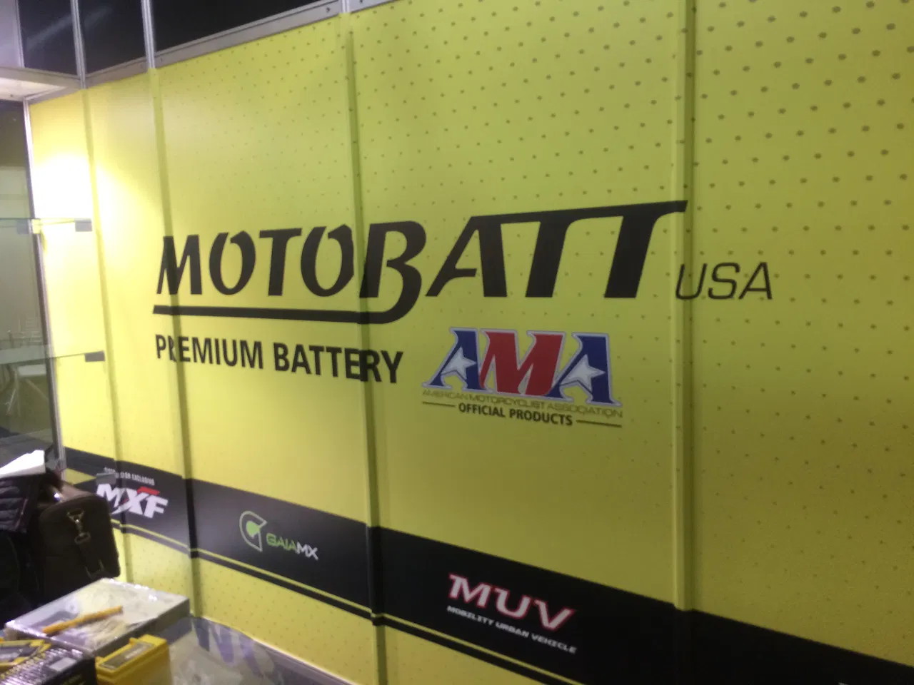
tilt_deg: -9.9
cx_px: 457
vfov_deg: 48.2
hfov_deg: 61.7
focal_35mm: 29
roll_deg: +2.7
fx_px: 766
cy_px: 342
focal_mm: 4.15
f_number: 2.2
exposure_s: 1/33
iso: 64
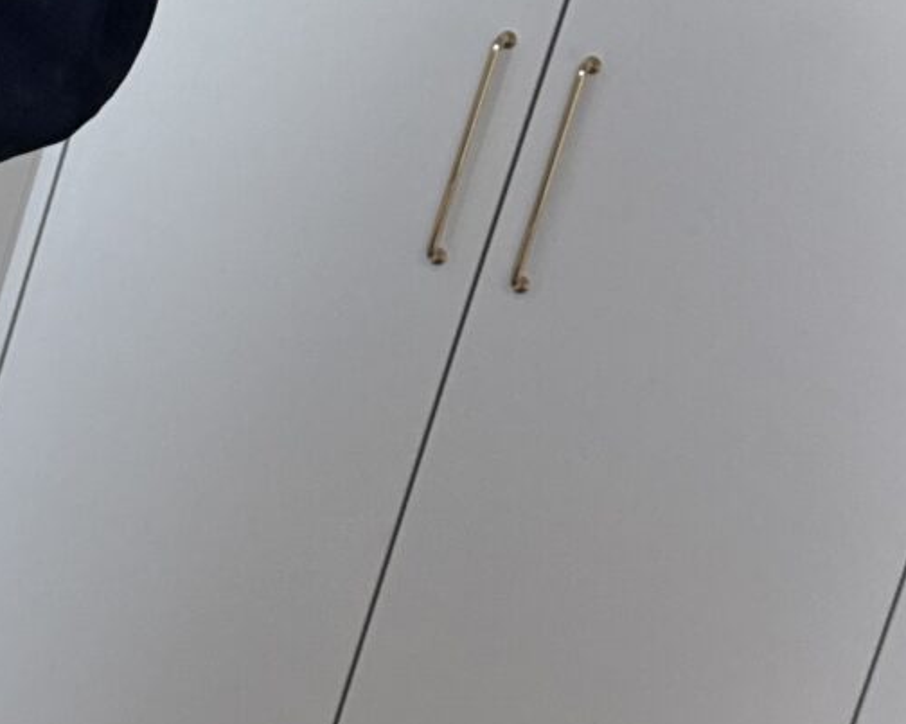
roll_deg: -18.1
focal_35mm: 119
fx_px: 3190
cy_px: 234
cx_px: -155
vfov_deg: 12.9
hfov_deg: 15.6
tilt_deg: -29.8
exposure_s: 1/108
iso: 200
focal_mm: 6.76
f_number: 1.78
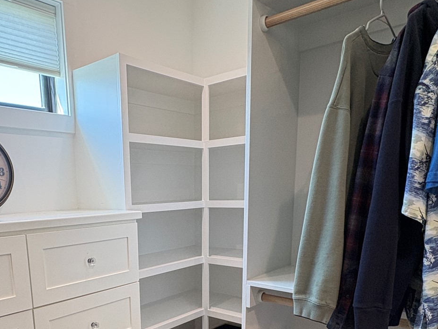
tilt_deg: -12.2
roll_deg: +2.0
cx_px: 155
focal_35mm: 31
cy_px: 276
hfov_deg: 57.4
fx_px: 392
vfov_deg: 42.8
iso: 250
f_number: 2.2
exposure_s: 1/120
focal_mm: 2.22
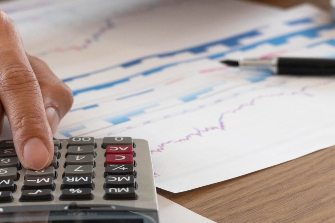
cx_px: 117
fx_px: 1052
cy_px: 32
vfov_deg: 12.1
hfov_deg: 18.1
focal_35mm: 113
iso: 400
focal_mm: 28.9
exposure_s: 1/100
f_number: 3.2
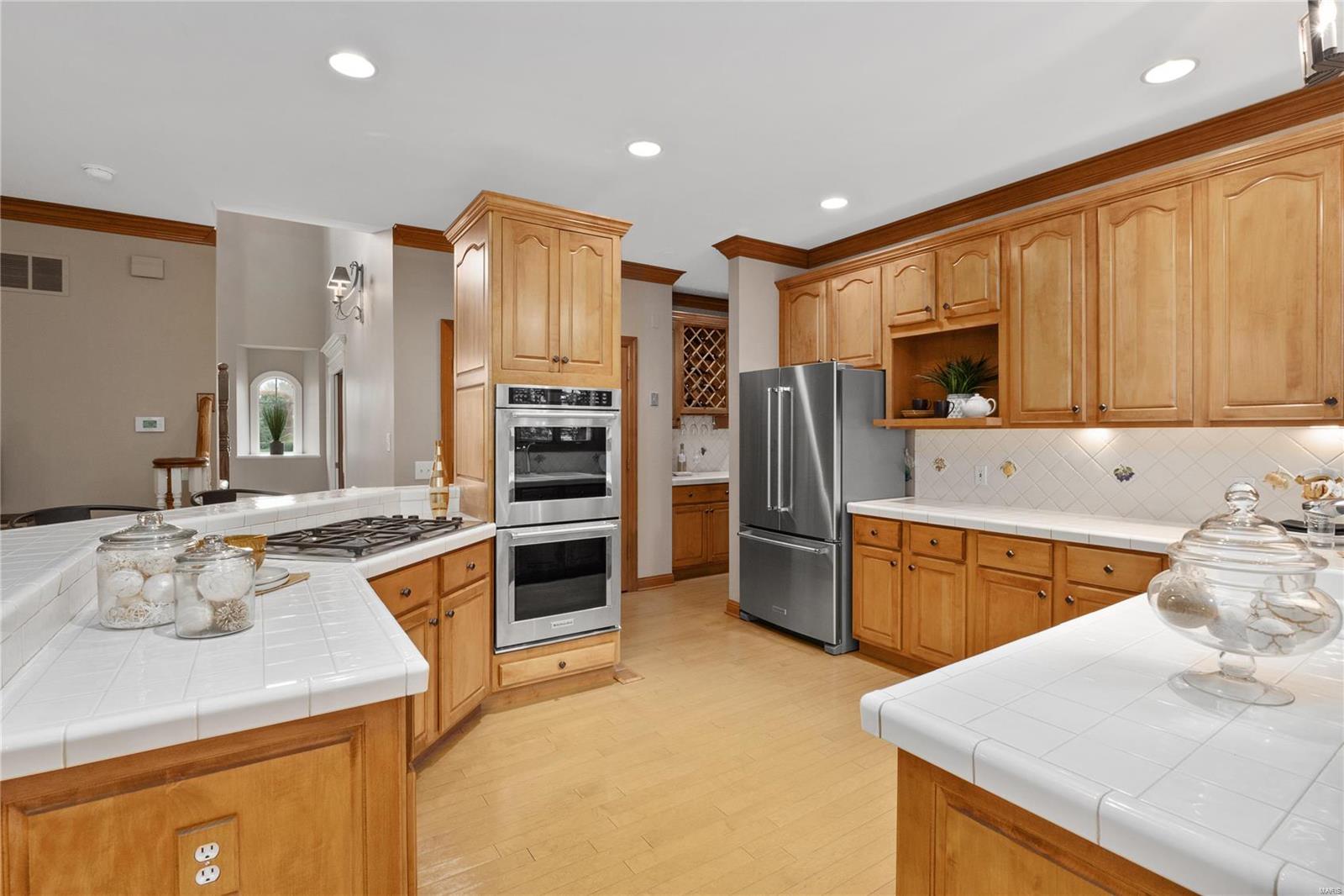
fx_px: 597
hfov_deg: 96.7
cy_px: 448
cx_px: 672
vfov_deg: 73.7
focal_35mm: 16
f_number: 8
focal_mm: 8
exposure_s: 1/3
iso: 400
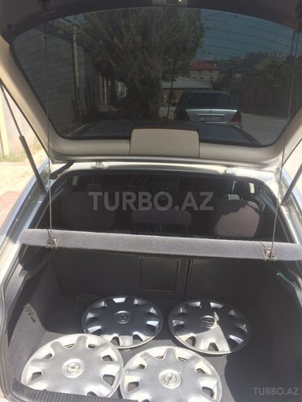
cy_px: 201
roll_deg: +0.9
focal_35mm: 29
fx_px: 337
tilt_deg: -27.4
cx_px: 151
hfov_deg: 48.2
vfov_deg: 61.7
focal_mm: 4.15
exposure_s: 1/672
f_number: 2.2
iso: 32
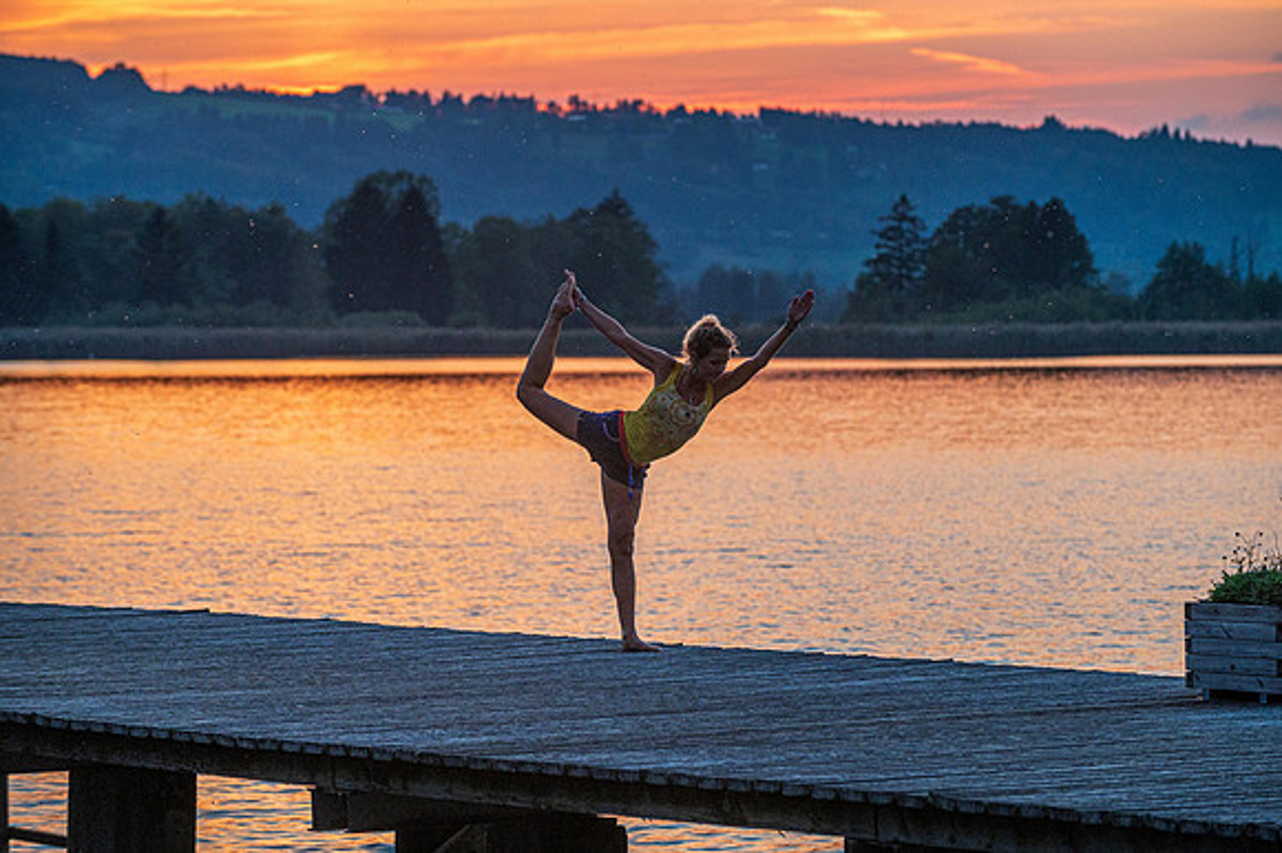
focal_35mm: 171
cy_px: 426
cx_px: 641
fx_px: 6075
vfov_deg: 8.0
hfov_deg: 12.0
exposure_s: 1/800
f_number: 6.3
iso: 1000
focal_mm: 170
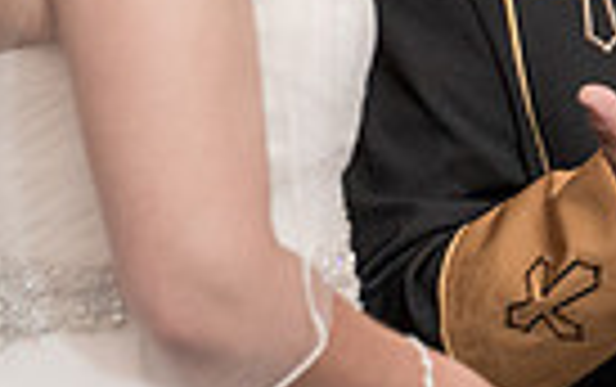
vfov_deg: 1.5
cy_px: -25
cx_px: 715
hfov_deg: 2.3
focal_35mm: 893
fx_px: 15010
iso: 2000
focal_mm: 200
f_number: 4
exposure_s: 1/100
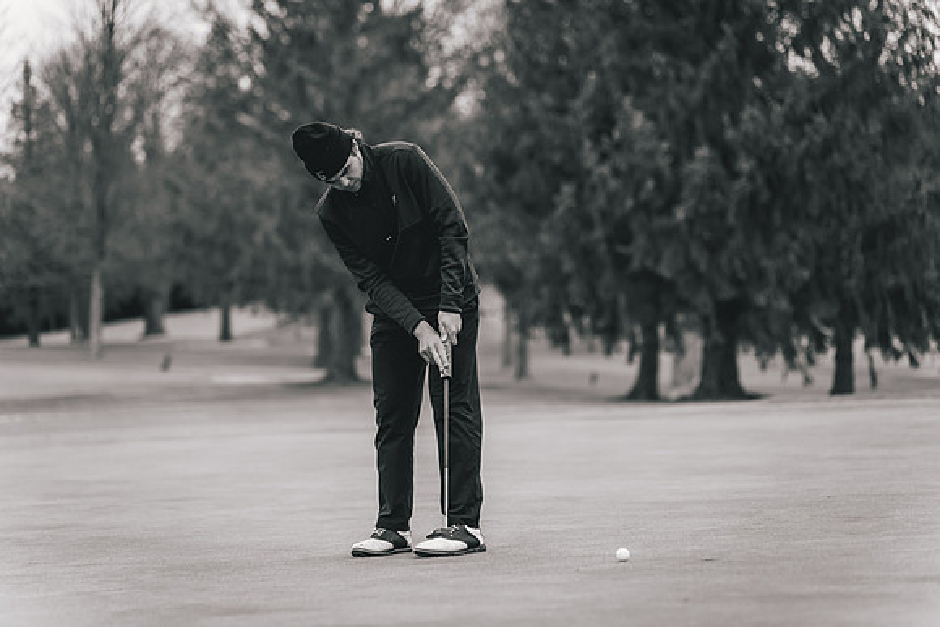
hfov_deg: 17.0
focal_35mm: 120
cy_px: 313
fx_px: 3143
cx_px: 470
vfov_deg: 11.4
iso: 640
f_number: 2.8
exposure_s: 1/3200
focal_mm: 116
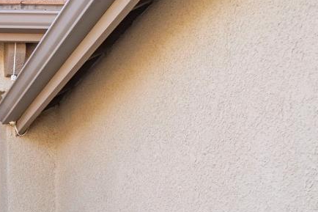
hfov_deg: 21.4
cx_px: -129
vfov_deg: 15.0
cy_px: 341
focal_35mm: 83
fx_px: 733
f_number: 4
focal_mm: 16
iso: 160
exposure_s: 1/160
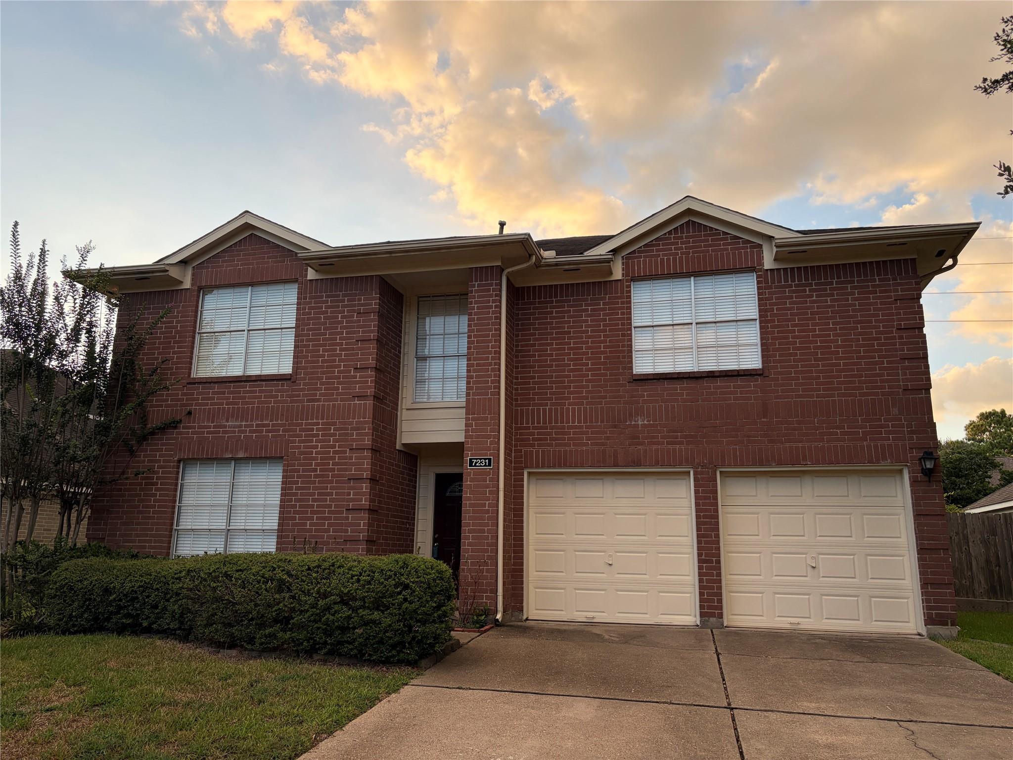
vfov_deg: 53.1
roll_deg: +0.1
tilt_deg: +13.8
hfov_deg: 67.3
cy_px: 380
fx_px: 761
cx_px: 506
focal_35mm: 26
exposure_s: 1/687
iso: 50
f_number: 1.6
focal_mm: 5.96
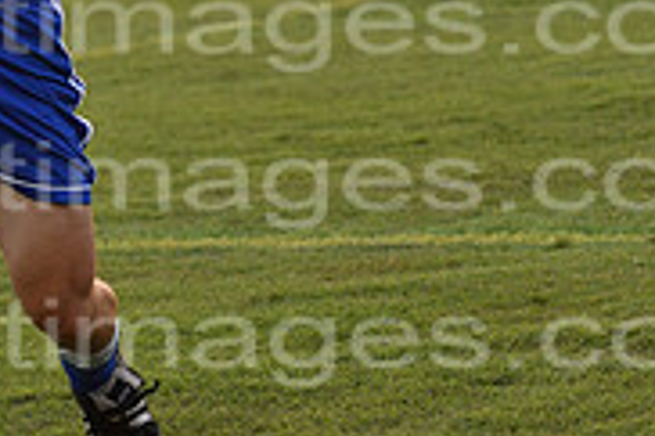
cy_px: 106
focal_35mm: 440
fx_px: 7998
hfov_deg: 4.7
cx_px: -18
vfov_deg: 3.1
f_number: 3.2
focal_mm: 92
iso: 400
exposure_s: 1/800
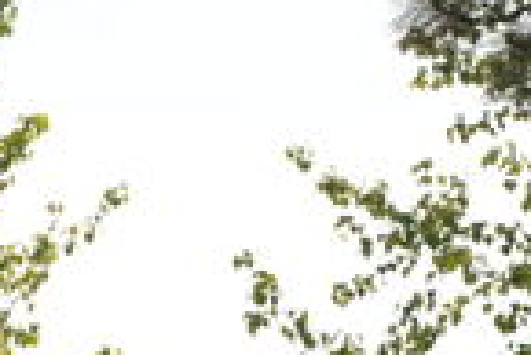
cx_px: -930
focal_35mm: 209
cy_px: 838
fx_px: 3086
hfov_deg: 8.6
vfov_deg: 6.3
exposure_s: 1/160
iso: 200
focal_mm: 38
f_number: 10
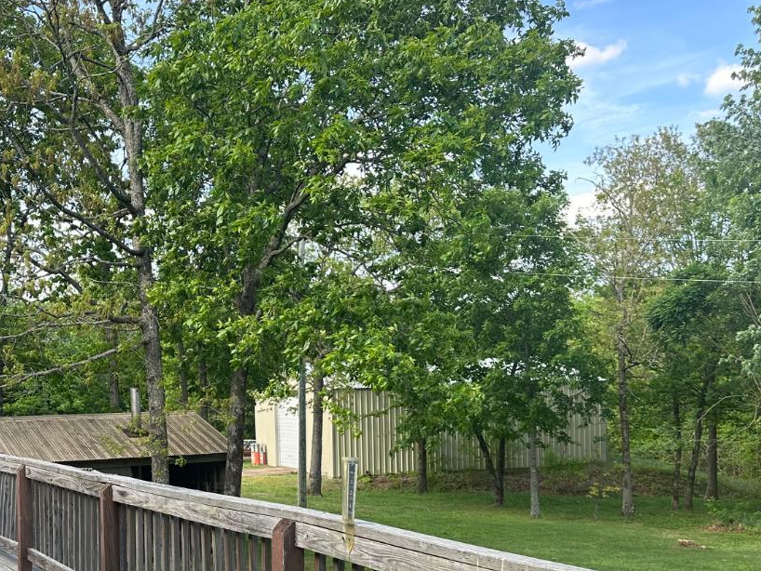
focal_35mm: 44
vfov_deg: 32.2
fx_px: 968
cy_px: 438
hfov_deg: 42.4
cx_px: 253
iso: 80
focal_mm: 6.86
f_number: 1.78
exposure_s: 1/435
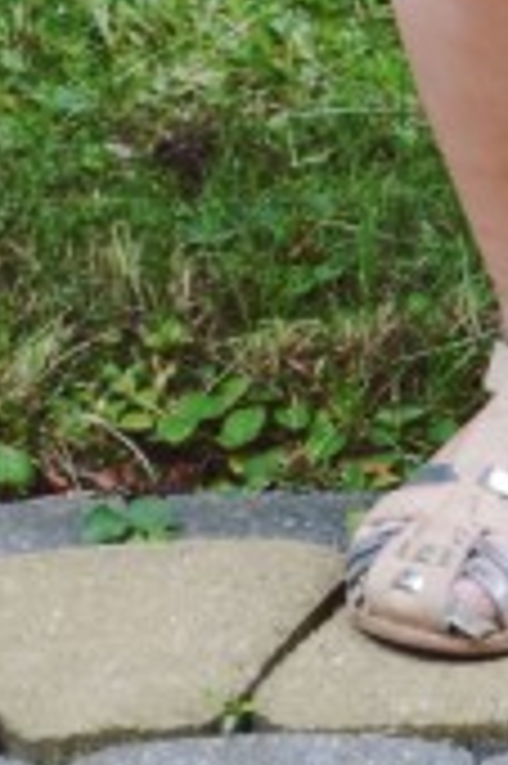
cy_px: -932
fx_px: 8695
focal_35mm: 410
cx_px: 825
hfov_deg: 3.3
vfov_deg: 4.9
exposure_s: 1/125
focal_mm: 58
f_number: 5.6
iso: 140
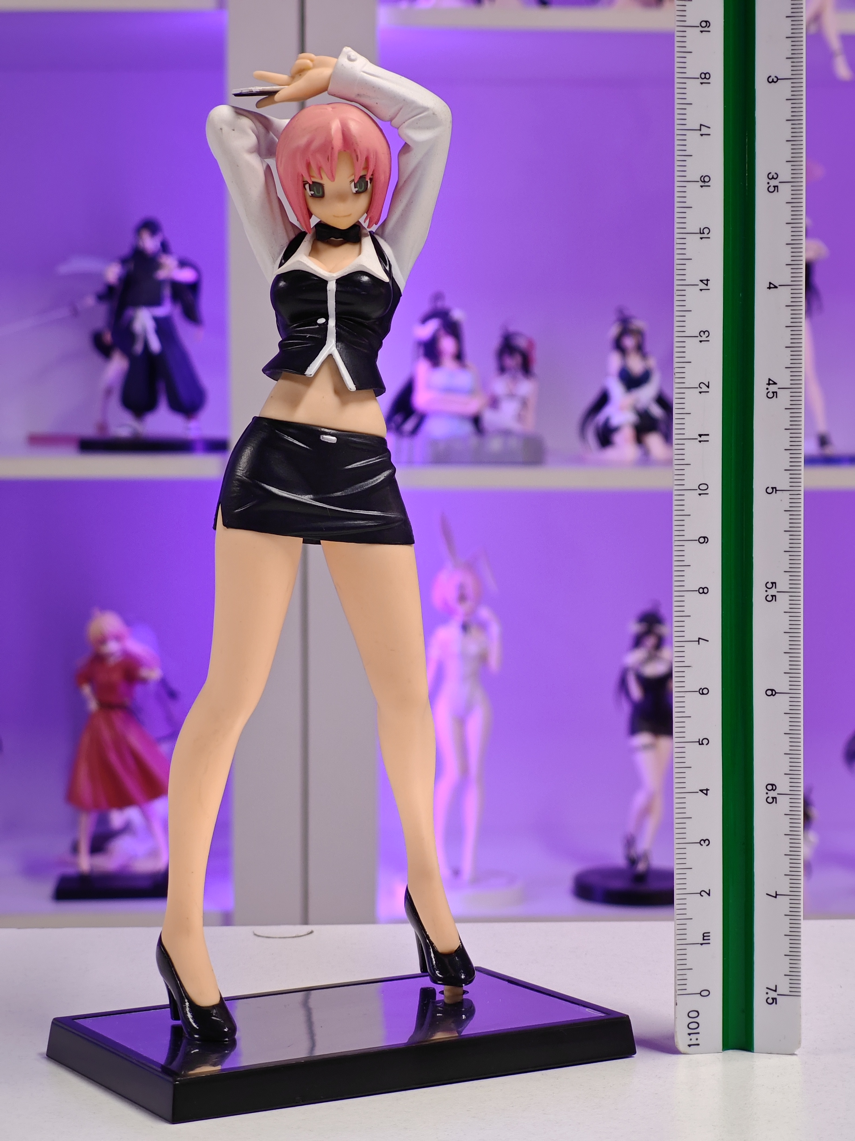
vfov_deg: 24.4
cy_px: 570
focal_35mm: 80
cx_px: 428
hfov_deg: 18.4
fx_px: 2635
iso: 400
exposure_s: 1/20.1
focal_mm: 7.48
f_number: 2.4
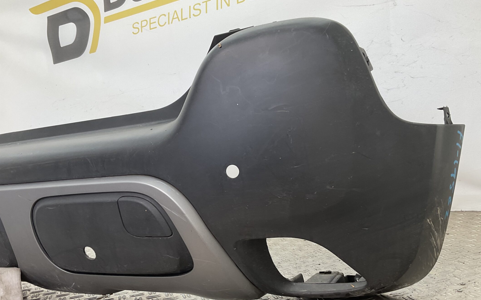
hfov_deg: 52.6
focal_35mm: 37
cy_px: 185
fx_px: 485
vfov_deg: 34.3
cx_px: 214
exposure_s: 1/100
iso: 16
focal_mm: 3
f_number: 1.8
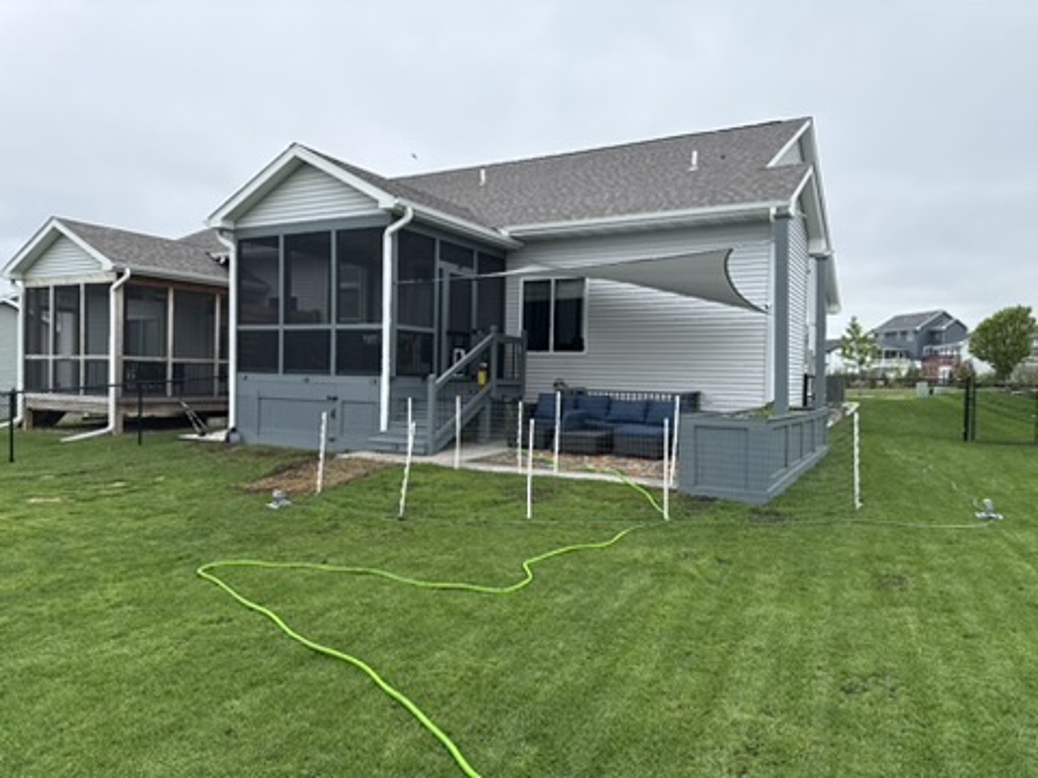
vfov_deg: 56.8
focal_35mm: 24
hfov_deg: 71.6
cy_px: 389
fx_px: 720
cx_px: 519
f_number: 1.78
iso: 80
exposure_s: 1/1812
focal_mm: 6.76
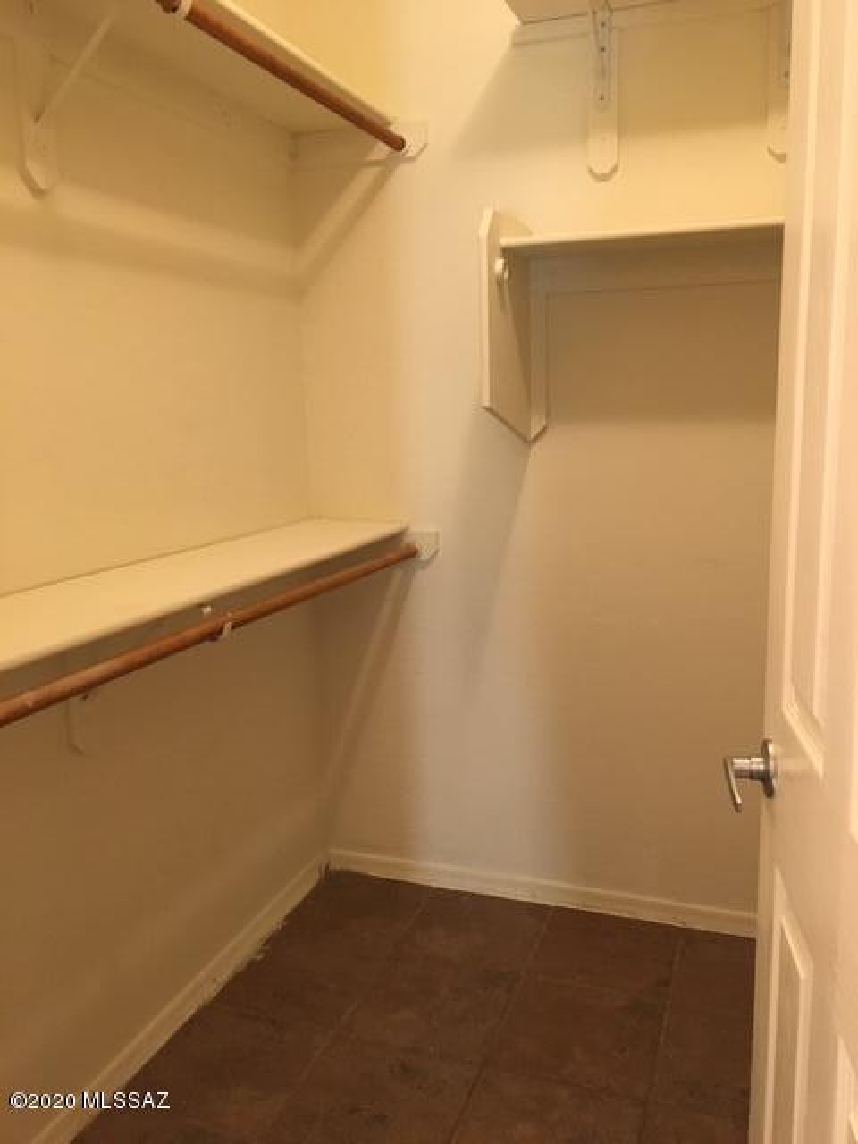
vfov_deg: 61.7
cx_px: 429
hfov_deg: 48.2
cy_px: 572
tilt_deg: -10.2
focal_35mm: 29
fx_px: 958
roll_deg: +1.0
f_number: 2.2
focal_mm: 4.15
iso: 200
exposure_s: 1/30
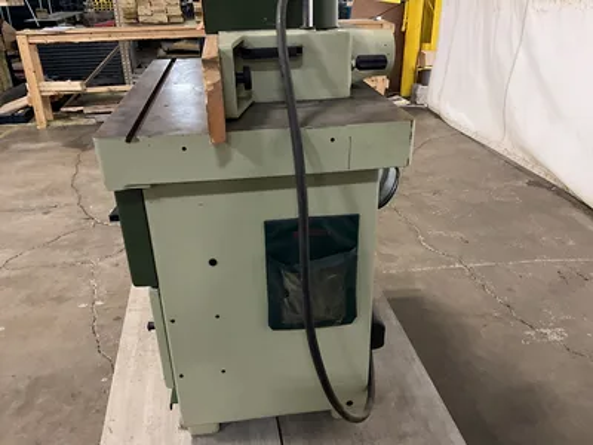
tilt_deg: -27.8
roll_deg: -0.5
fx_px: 497
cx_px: 296
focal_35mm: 29
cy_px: 222
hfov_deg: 61.7
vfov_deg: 48.2
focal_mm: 3
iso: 320
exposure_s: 1/34
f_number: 1.8
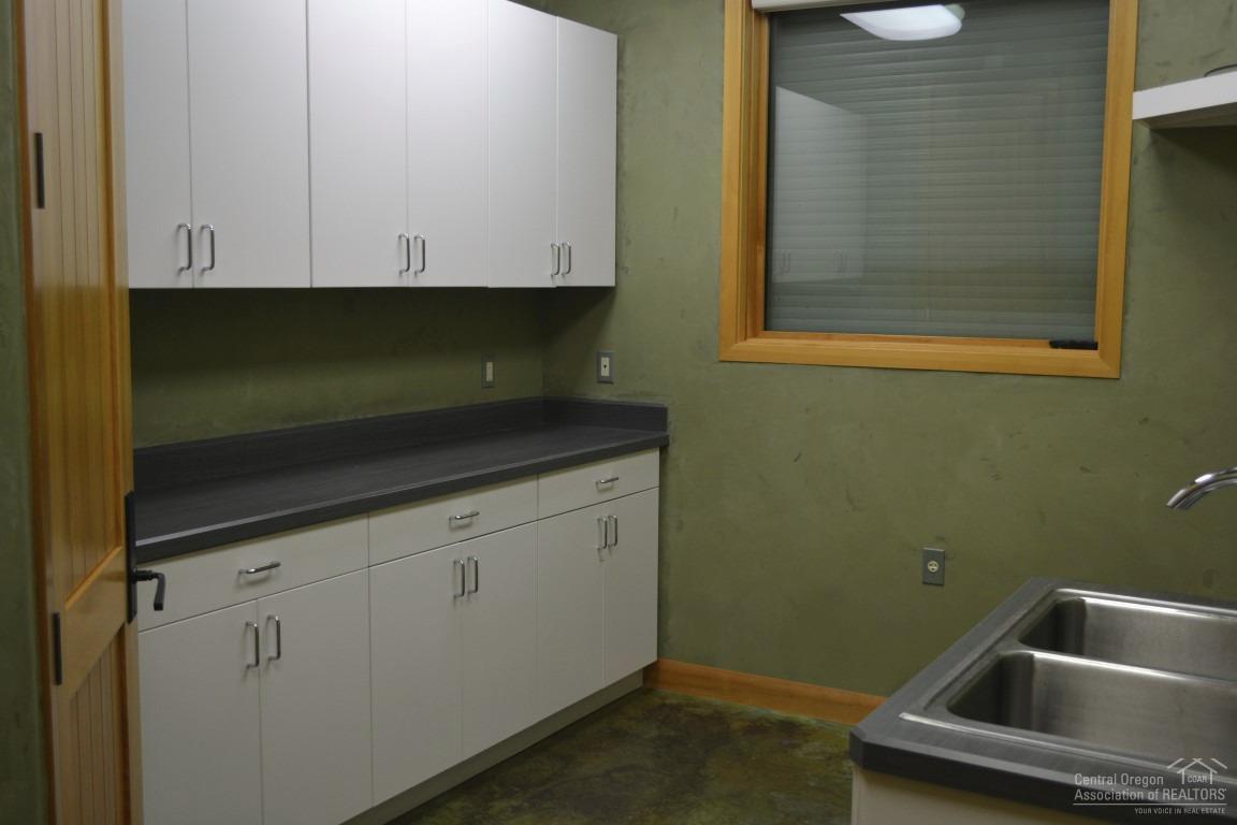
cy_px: 412
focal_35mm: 36
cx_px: 618
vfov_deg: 36.9
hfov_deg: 53.1
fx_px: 1237
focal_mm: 24
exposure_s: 1/40
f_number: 4
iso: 400
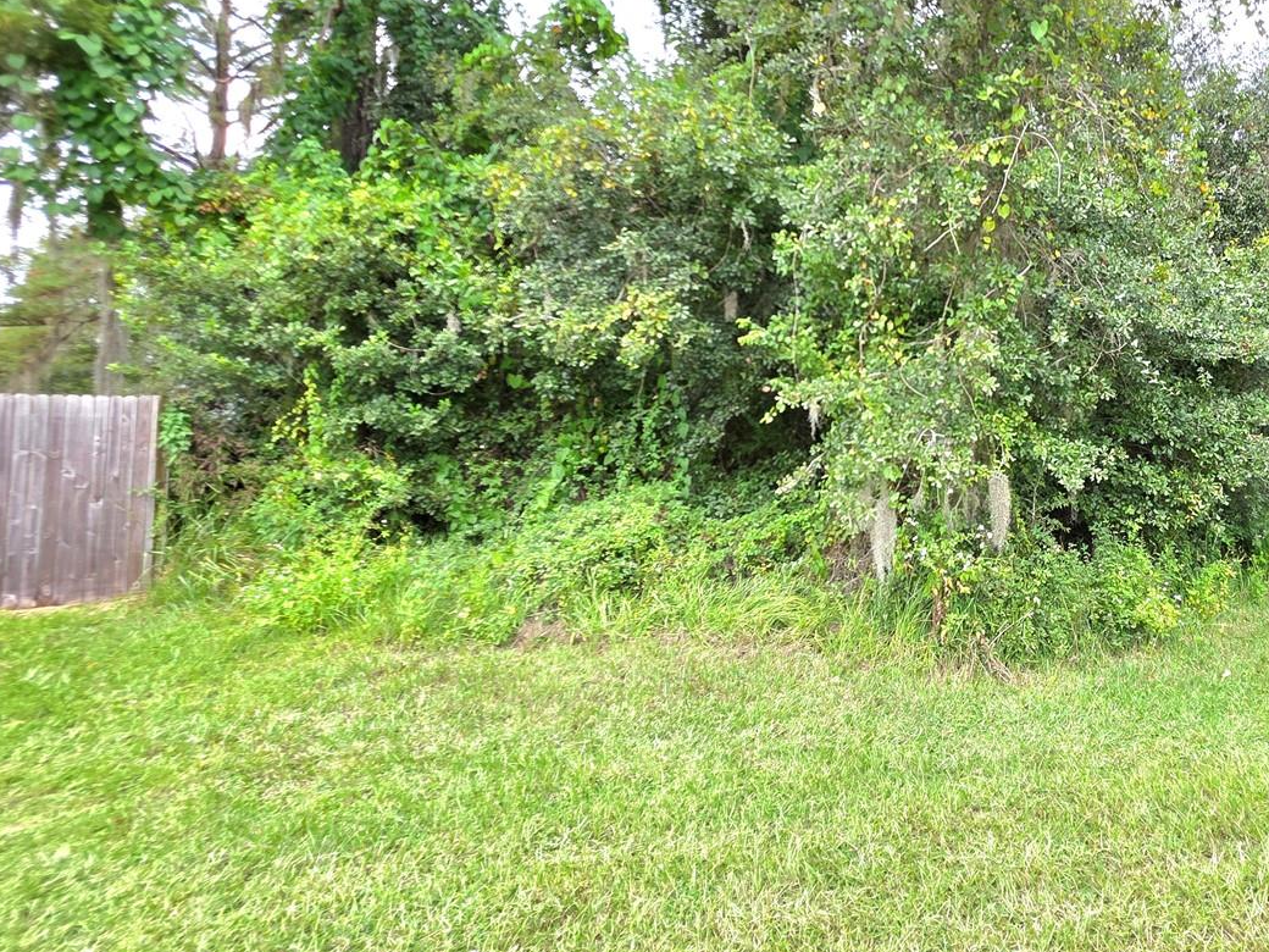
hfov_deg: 78.5
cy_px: 393
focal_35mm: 20
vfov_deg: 65.5
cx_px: 869
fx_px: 733
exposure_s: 1/120
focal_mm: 2.2
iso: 20
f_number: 1.9
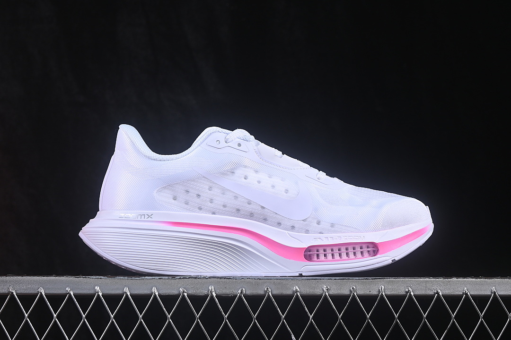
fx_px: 1065
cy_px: 170
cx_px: 256
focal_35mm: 75
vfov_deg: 18.2
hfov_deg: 27.0
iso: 160
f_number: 8
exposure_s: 1/100
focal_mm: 50
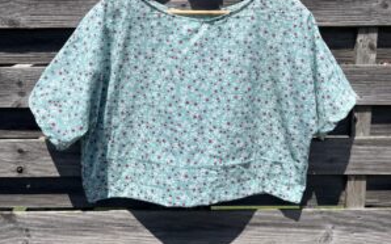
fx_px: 394
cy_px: 49
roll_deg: -0.1
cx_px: 196
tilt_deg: -6.4
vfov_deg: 33.4
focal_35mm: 37
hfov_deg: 52.8
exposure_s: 1/5556
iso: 50
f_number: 1.6
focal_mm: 5.1
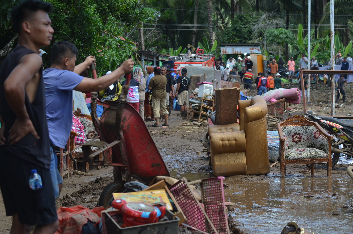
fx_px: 1028
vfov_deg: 13.0
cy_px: 117
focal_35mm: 105
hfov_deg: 19.5
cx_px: 176
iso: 200
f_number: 5.6
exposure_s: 1/500
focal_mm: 70
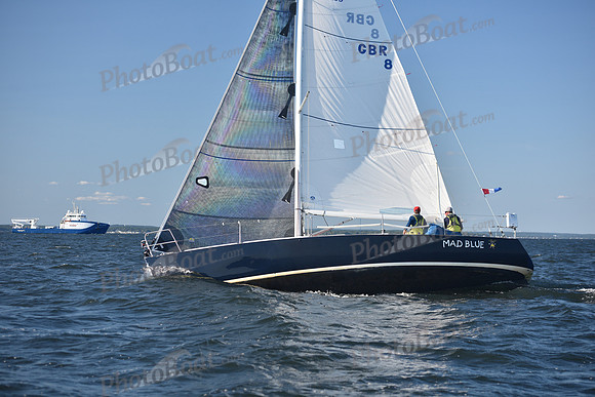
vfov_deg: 19.5
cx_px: 298
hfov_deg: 28.8
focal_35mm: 70
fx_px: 1157
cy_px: 198
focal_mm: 70
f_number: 4
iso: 250
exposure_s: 1/800
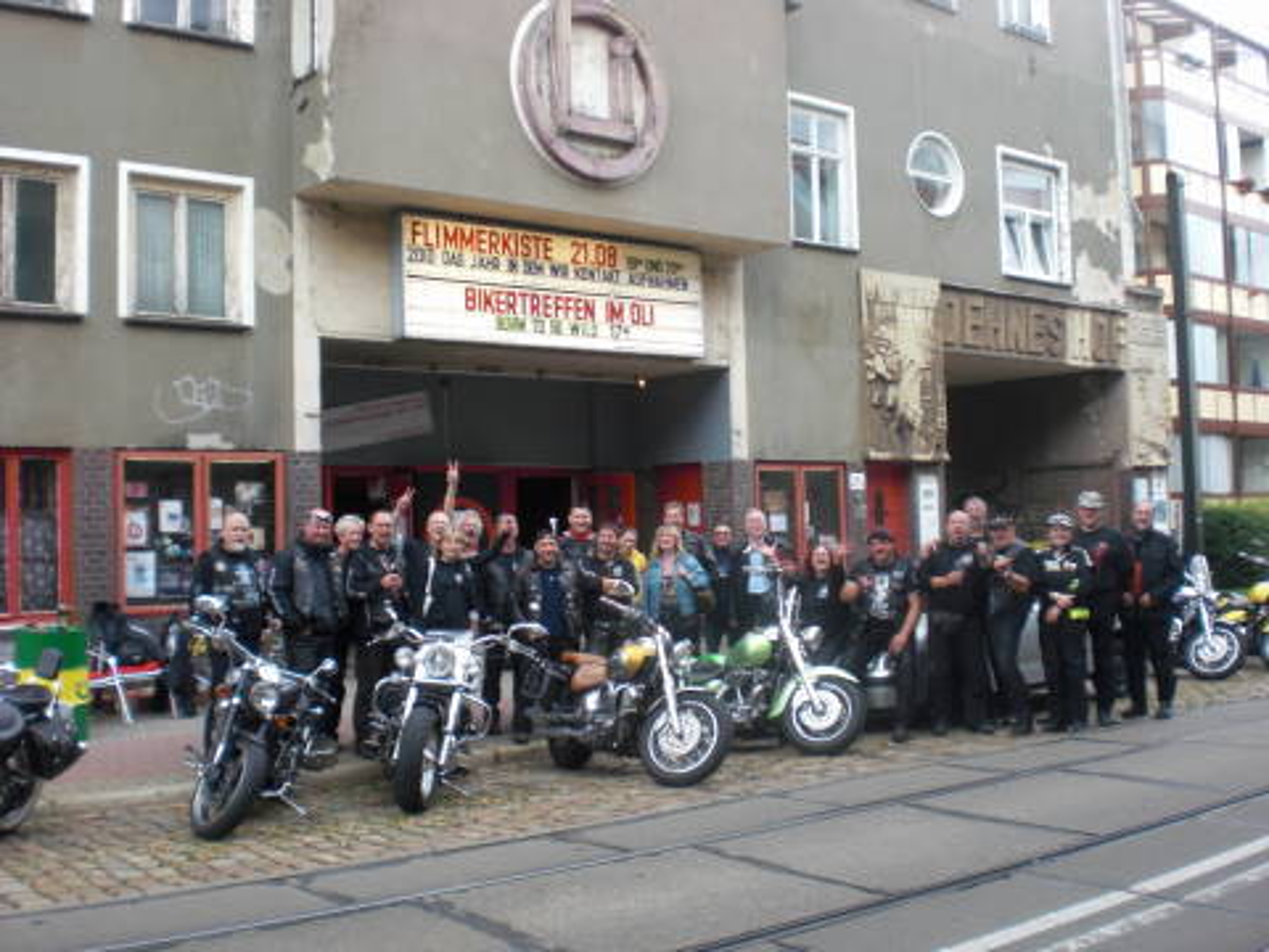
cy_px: 476
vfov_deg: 37.7
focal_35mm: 38
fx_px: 1393
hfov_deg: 49.0
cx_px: 634
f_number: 3.1
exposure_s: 1/100
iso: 100
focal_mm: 6.3
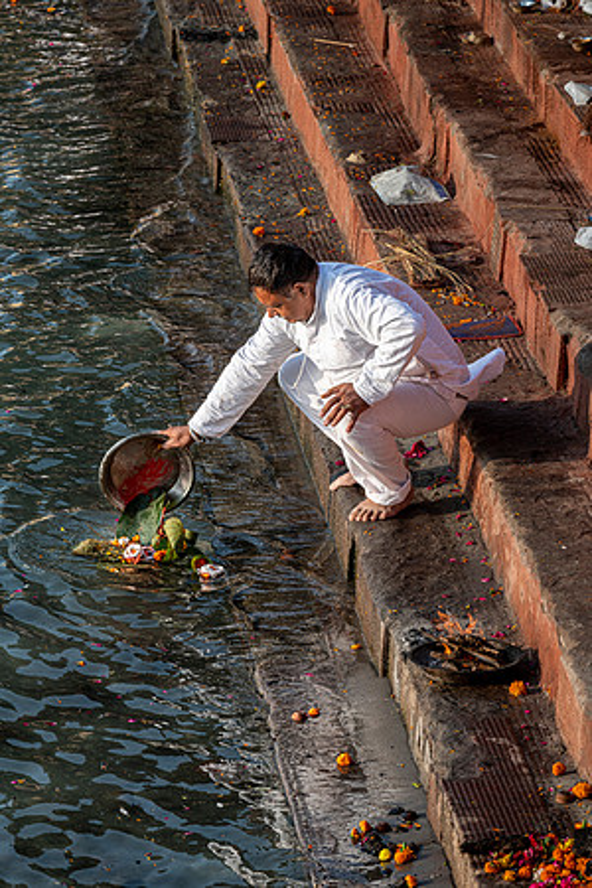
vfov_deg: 9.8
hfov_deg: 6.5
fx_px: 5180
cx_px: 296
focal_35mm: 210
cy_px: 444
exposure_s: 1/200
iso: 200
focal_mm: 210
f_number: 11
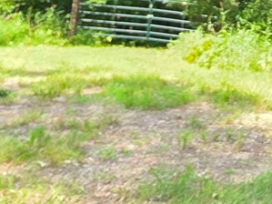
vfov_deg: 14.5
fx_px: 699
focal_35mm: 89
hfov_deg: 19.1
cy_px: -164
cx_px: 416
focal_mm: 2.2
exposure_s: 1/291
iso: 40
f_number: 1.9
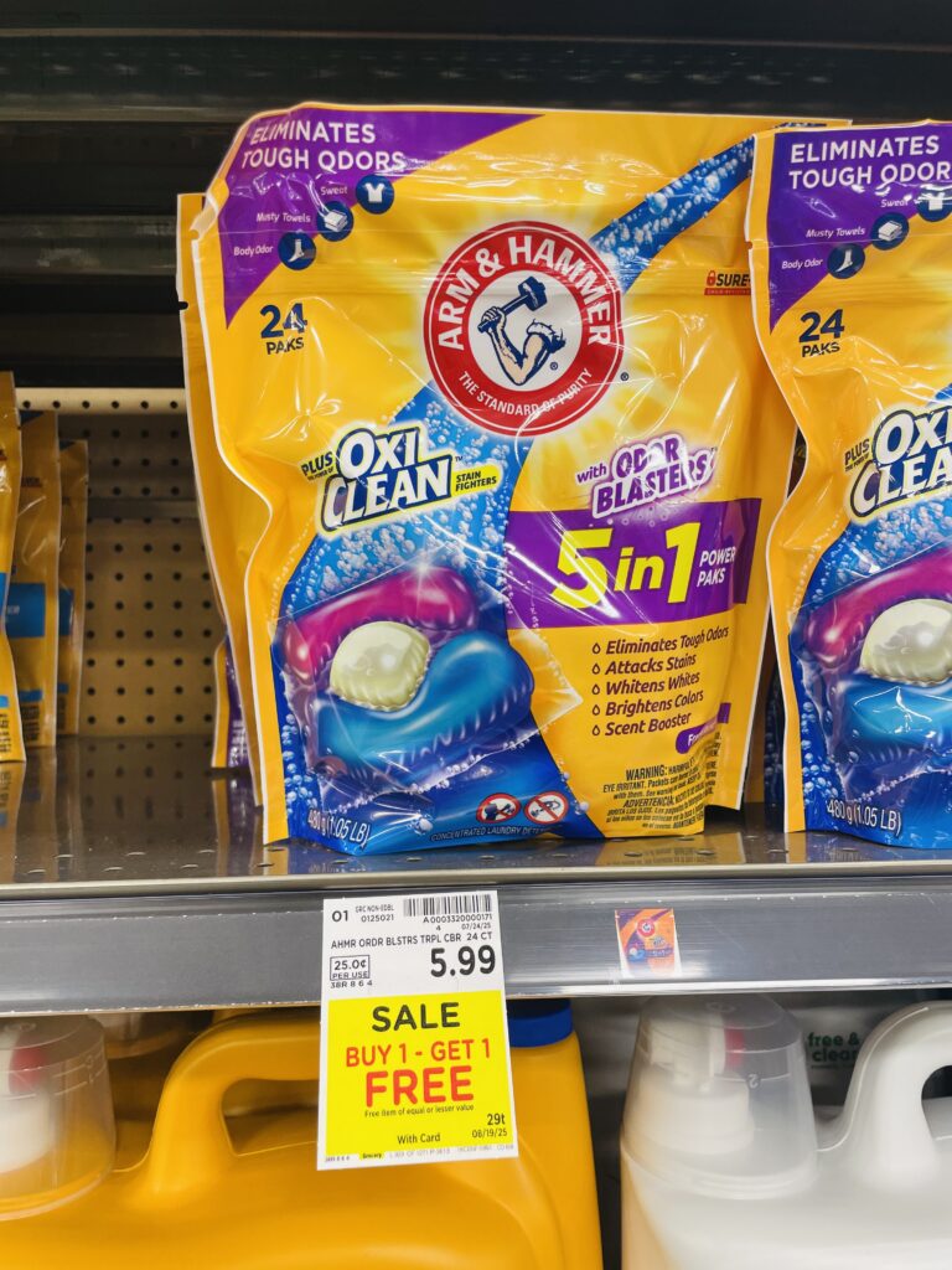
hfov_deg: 53.1
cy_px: 635
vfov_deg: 67.3
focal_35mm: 26
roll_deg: +0.8
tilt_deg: +0.1
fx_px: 953
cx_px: 476
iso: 64
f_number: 1.6
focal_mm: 4.2
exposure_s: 1/65
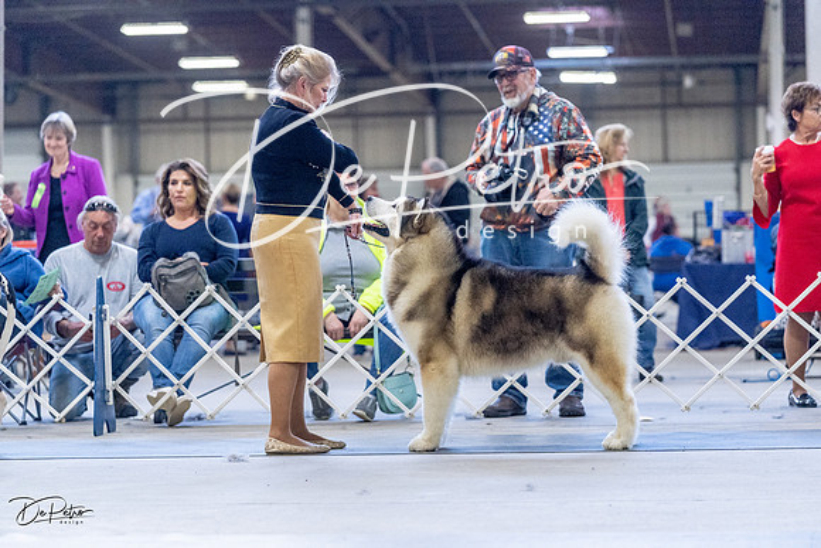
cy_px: 274
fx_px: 2965
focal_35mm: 130
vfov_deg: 10.6
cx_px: 410
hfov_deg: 15.8
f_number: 4
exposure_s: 1/320
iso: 6400
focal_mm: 130
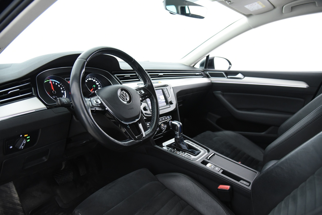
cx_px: 161
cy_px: 108
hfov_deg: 73.7
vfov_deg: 53.2
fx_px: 215
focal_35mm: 24
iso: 4000
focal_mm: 24
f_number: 4
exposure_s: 1/25
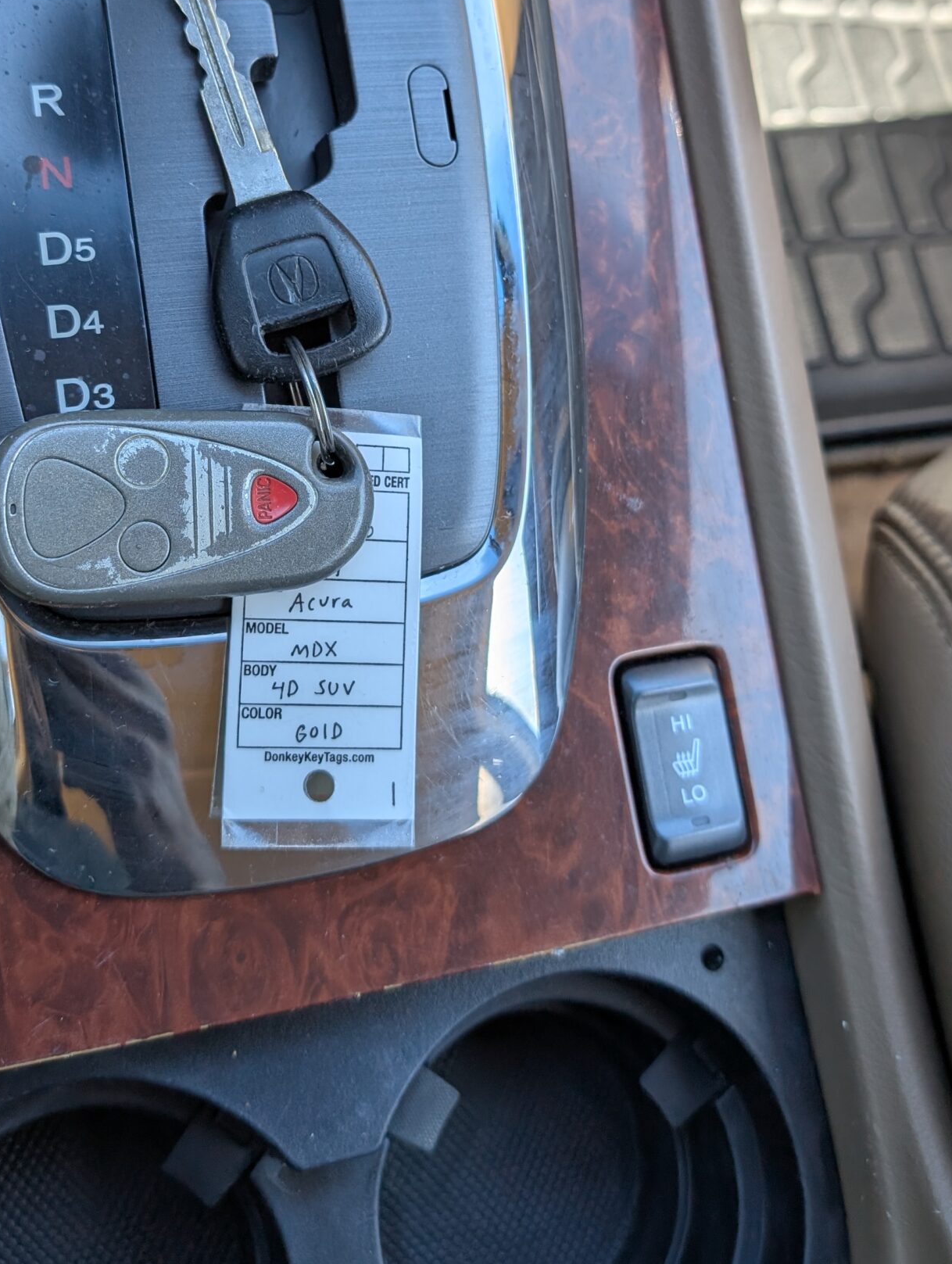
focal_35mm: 38
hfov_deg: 37.7
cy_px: 432
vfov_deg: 48.2
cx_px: 398
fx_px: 1390
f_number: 1.68
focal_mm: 6.9
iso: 19
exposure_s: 1/69.9
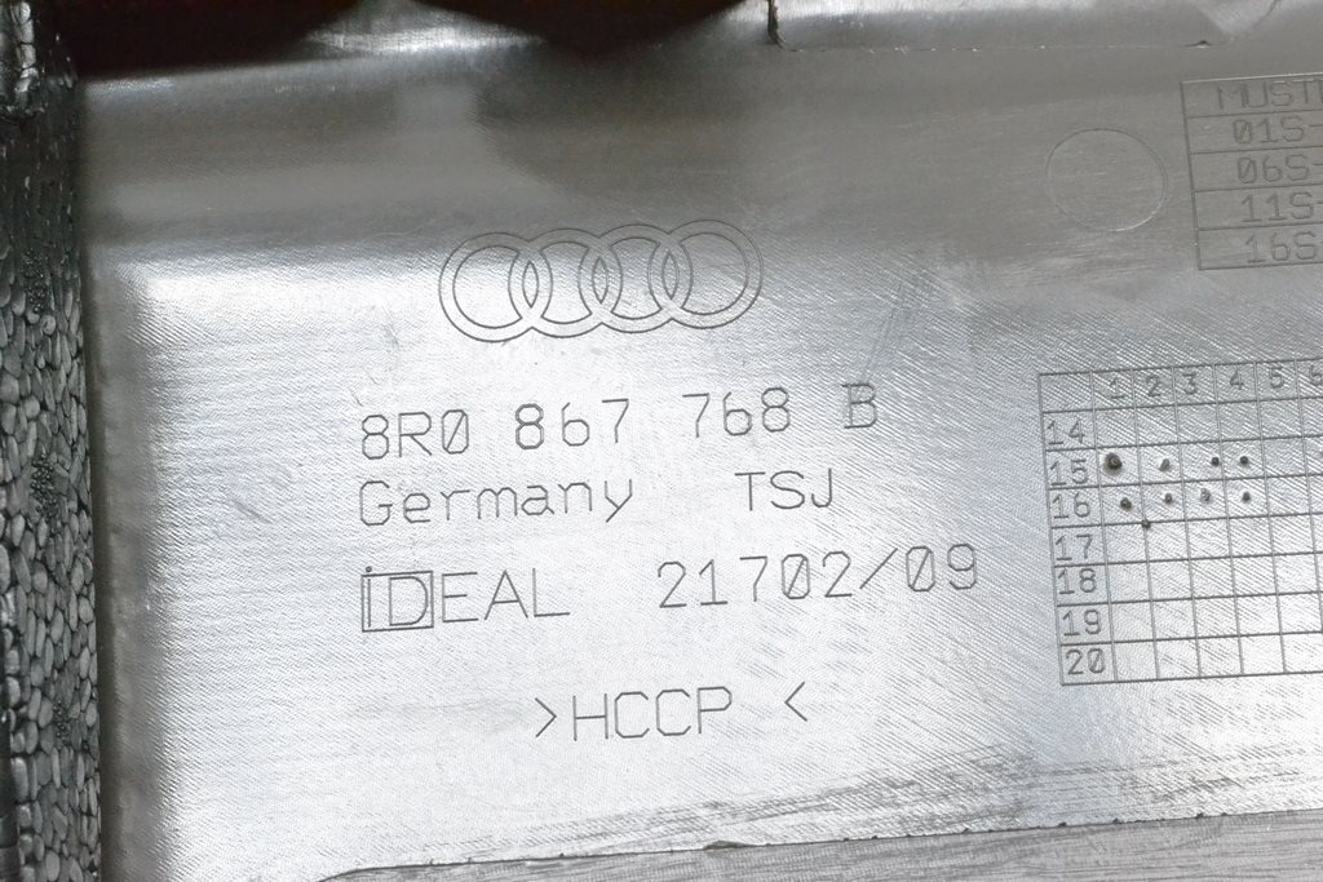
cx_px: 662
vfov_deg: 16.6
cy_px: 441
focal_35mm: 82
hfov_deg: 24.6
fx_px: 3032
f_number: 13
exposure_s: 1/100
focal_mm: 55
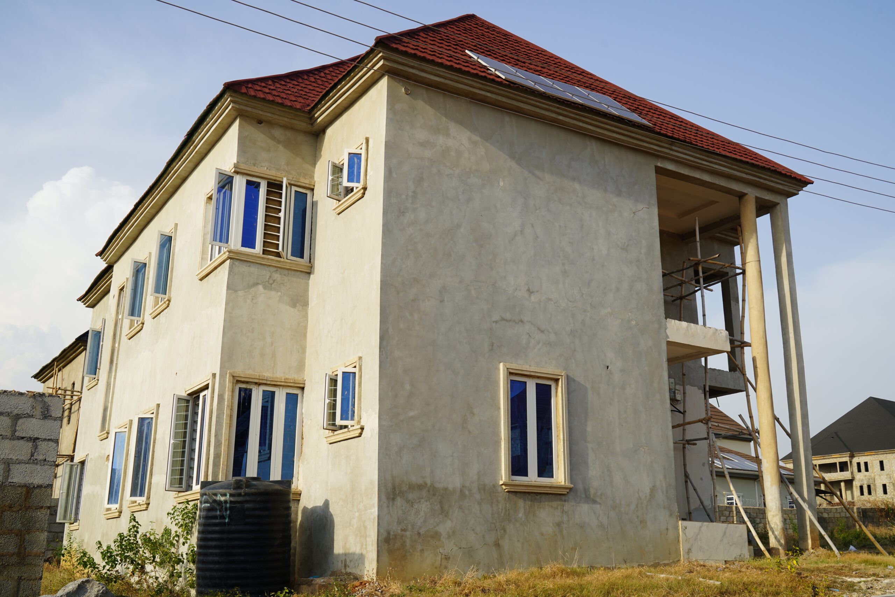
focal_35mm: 35
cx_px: 448
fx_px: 870
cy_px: 298
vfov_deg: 37.9
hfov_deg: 54.4
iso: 100
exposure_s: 1/125
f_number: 9
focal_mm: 35
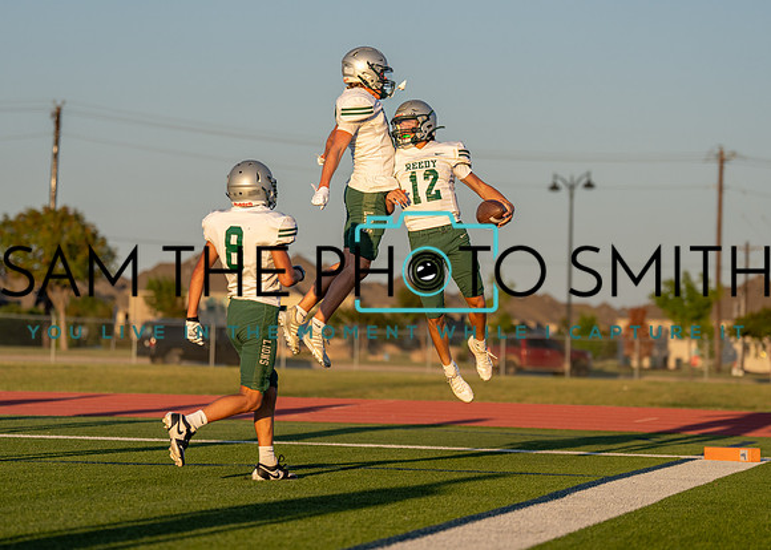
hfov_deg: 13.3
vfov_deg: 9.5
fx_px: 3296
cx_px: 419
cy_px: 257
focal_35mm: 151
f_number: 2.8
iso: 400
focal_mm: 121
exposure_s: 1/4000
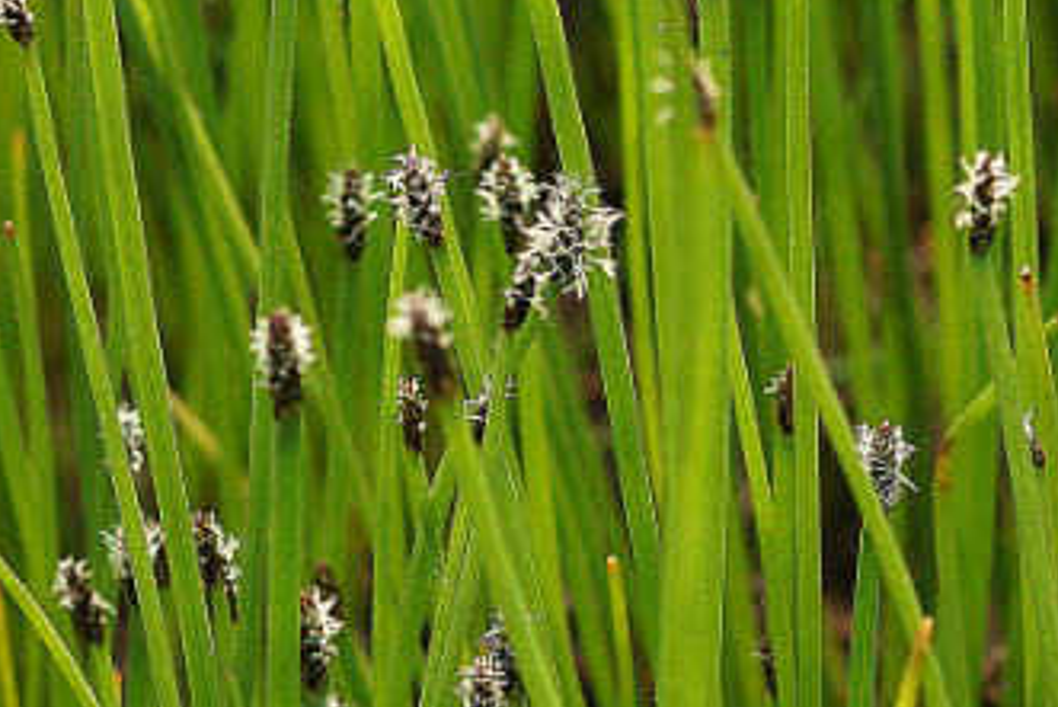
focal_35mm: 543
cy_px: -214
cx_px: 582
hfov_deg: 3.8
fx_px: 15964
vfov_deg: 2.5
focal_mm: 100
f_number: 5.6
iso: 160
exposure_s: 1/160
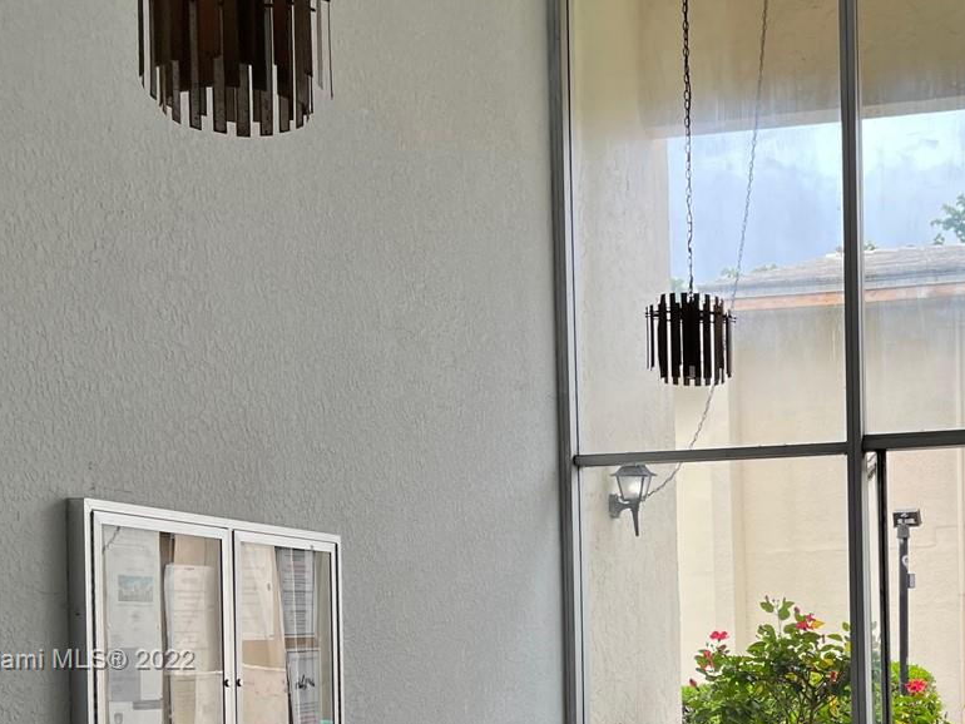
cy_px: 661
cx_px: 796
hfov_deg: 34.3
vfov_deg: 26.1
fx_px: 1506
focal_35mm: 54
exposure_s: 1/258
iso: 40
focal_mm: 5.7
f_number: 1.5
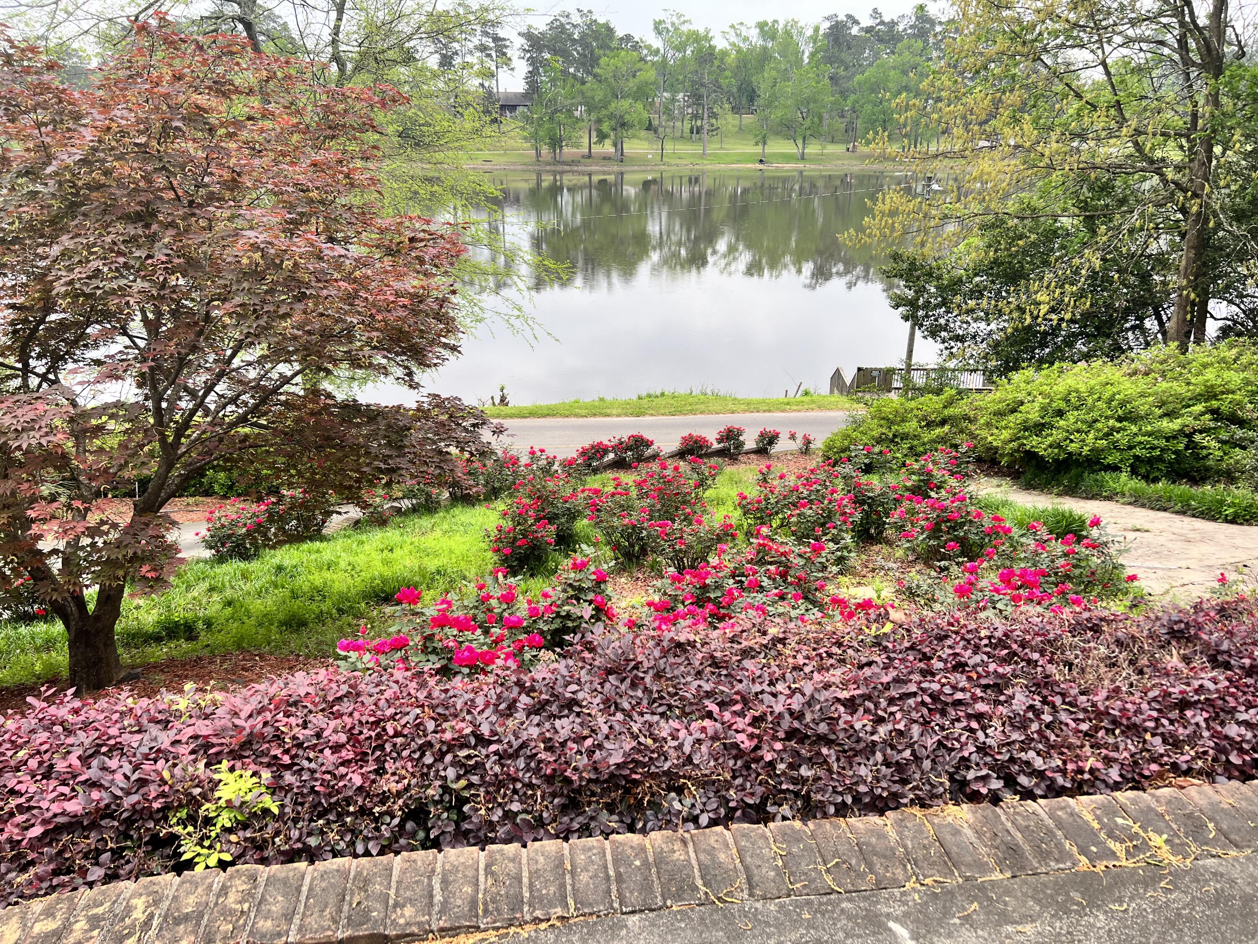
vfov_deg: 53.1
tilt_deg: -21.5
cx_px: 629
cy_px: 472
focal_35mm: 26
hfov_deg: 67.3
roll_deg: +1.2
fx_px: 945
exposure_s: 1/190
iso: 40
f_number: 1.5
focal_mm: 5.7
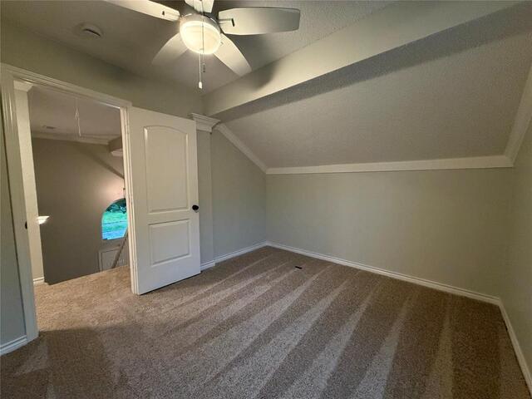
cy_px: 200
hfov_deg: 102.1
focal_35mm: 14
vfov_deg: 85.7
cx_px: 266
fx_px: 215
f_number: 2.2
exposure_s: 1/60
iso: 500
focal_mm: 2.22
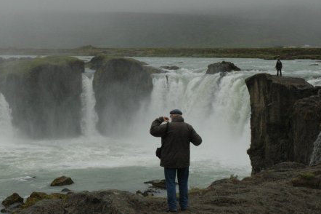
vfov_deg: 14.7
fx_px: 829
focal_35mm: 93
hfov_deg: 21.7
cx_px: 66
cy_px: 131
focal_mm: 38
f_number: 22
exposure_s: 1/180
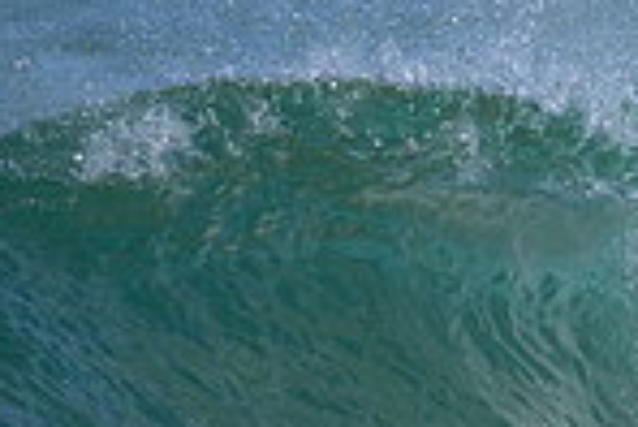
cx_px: 1125
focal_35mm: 3137
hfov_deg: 0.7
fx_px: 55648
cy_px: 377
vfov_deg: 0.4
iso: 800
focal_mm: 800
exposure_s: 1/2000
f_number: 11
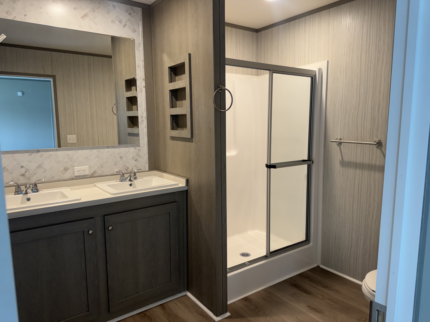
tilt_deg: -7.4
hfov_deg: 71.6
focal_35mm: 24
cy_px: 161
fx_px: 298
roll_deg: +0.7
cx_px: 215
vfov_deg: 56.8
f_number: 1.78
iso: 200
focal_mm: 6.76
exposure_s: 1/120
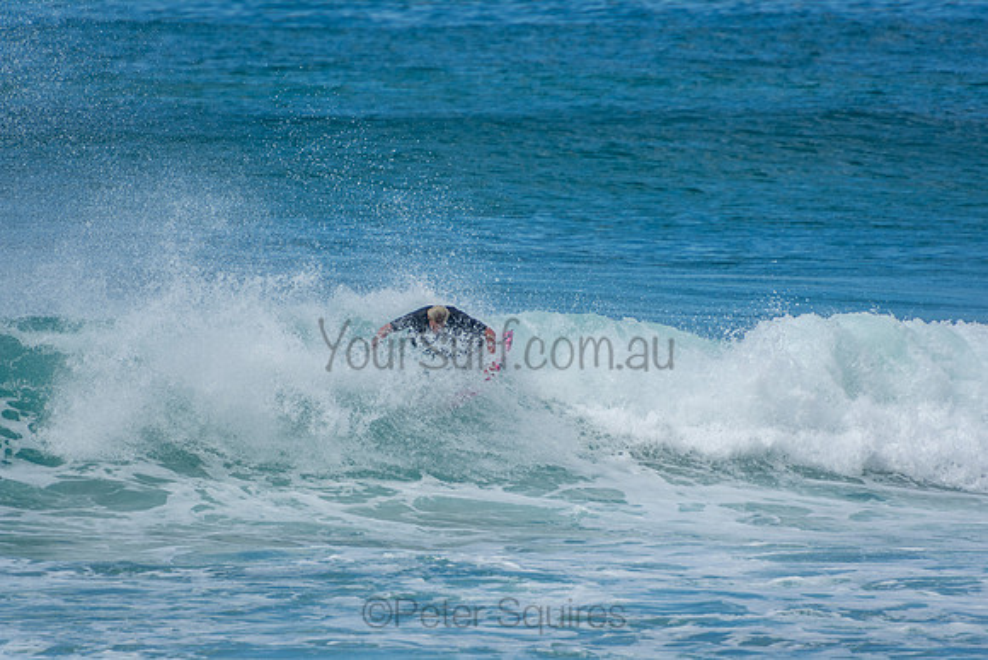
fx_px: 16470
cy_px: 330
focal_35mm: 600
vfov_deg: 2.3
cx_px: 494
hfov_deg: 3.4
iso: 180
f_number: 5.6
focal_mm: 400
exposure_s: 1/1250
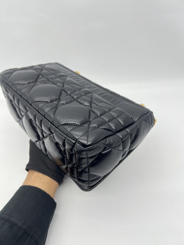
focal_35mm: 26
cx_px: 92
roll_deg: +2.9
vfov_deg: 67.3
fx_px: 184
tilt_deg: -43.3
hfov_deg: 53.1
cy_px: 122
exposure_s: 1/142
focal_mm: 5.7
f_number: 1.5
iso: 32
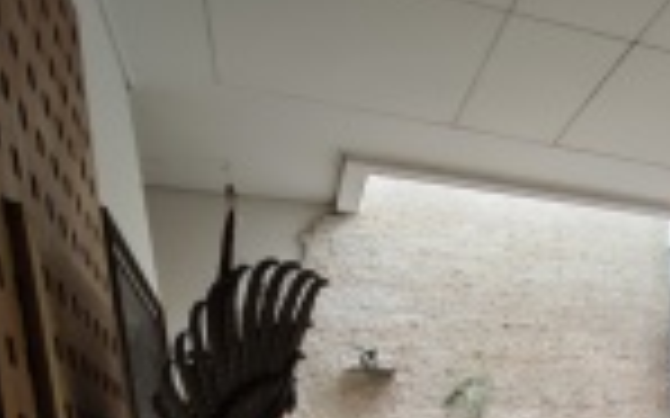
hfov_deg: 43.5
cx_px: 643
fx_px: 730
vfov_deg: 23.7
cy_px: 663
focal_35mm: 40
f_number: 2.2
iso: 250
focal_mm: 2.16
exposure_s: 1/33.3
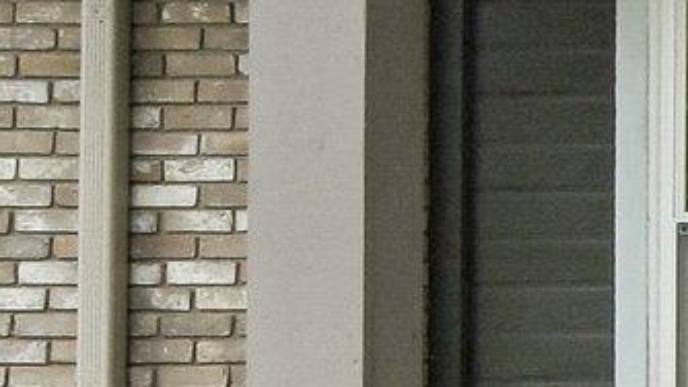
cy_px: -79
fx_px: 2285
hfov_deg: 11.8
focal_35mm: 125
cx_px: 1910
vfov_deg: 9.6
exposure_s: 1/30
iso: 400
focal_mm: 13
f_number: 8
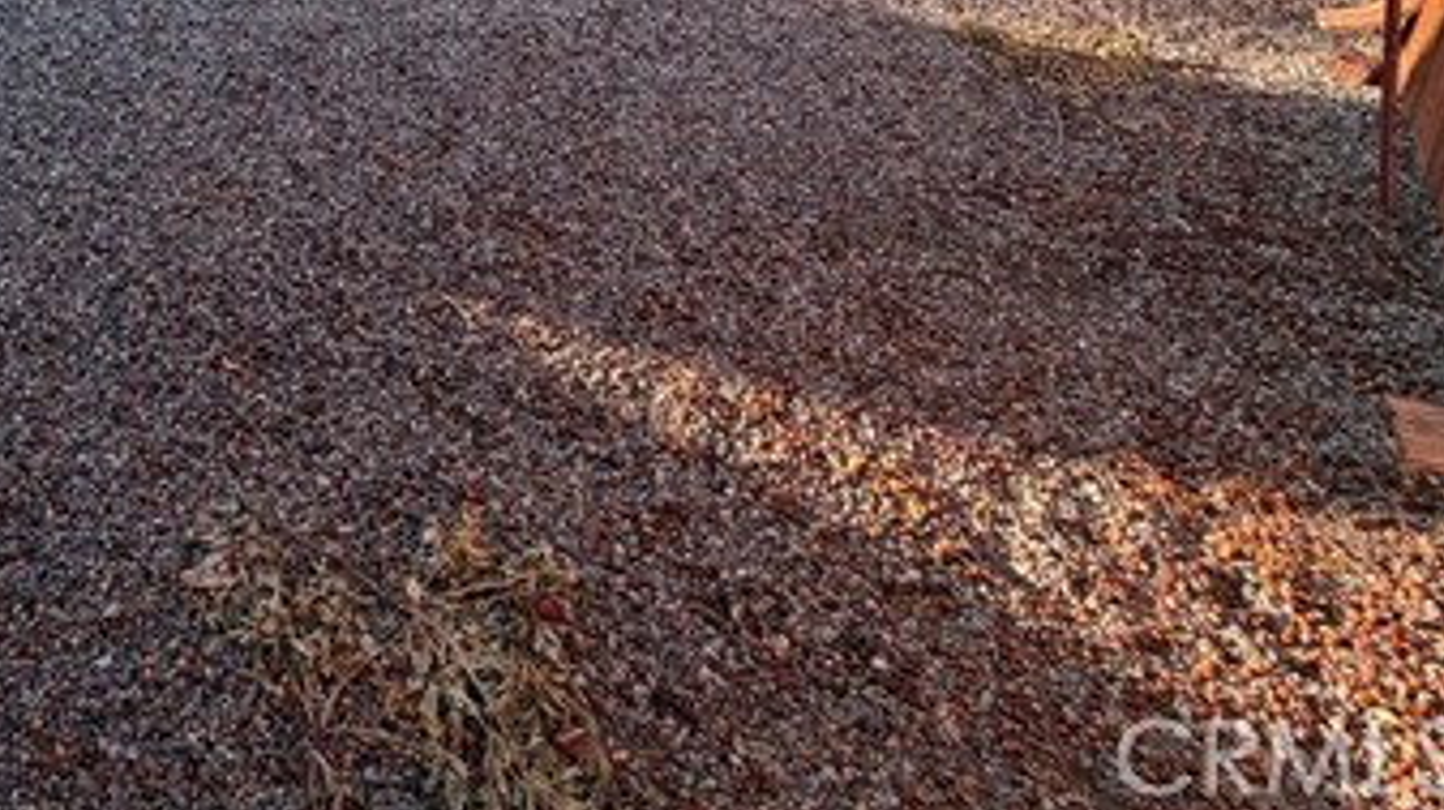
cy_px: -210
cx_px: 184
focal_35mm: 29
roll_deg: +0.6
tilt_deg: -14.0
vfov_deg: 31.9
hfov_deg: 58.1
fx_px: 1110
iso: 40
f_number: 2.2
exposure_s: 1/569
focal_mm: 2.22
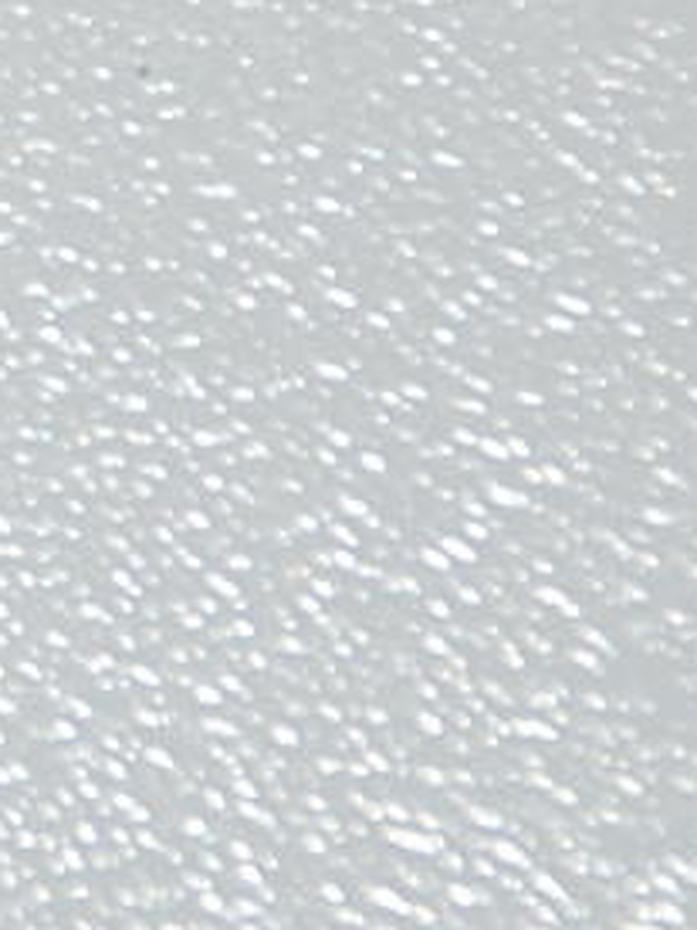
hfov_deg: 1.4
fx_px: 28705
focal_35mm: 1068
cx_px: -1452
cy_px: -284
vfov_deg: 1.9
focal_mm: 105
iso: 200
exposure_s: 1/60
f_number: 5.6
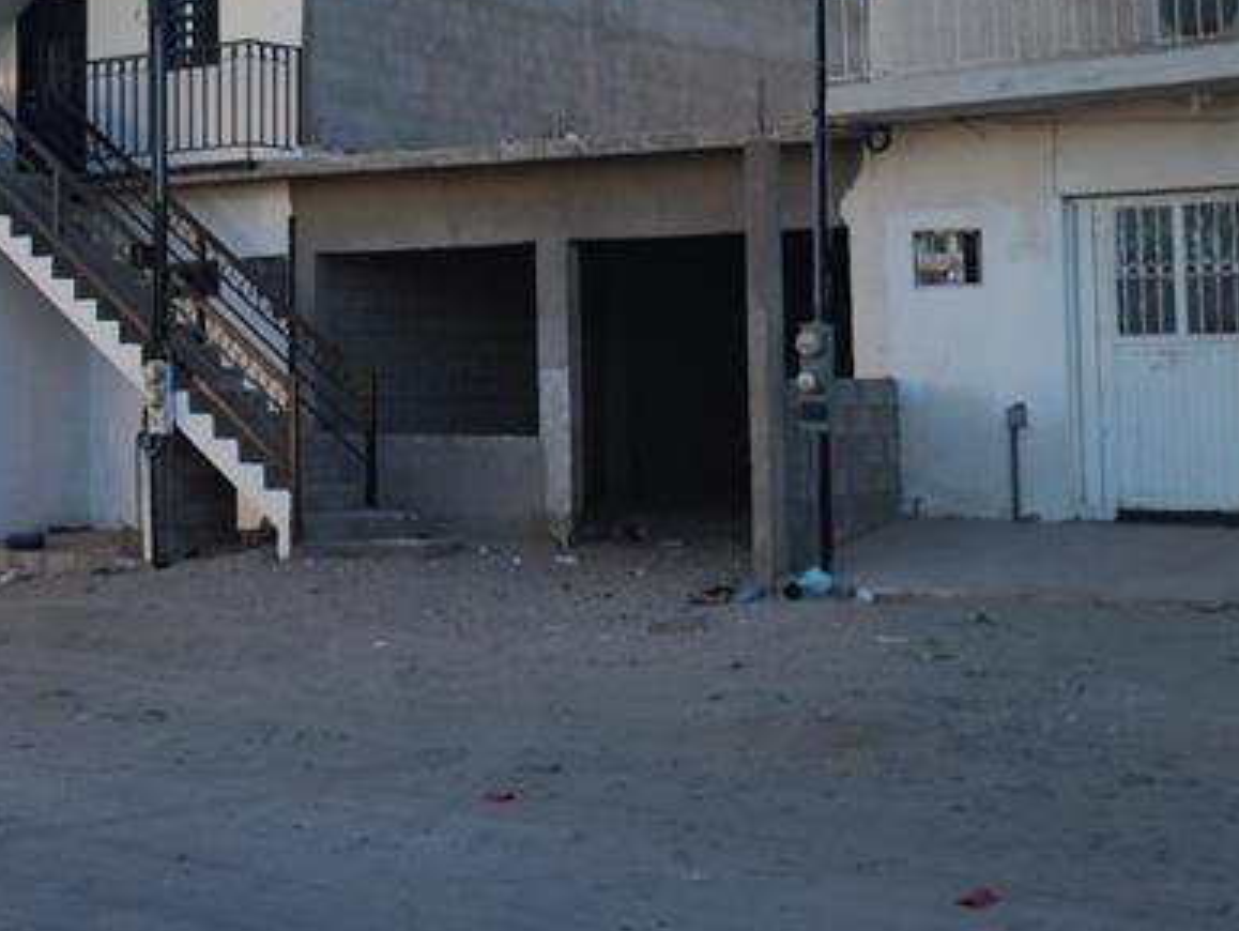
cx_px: 292
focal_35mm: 61
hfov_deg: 31.0
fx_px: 2185
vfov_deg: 23.8
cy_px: 212
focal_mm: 6.4
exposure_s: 1/609
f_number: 1.8
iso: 12
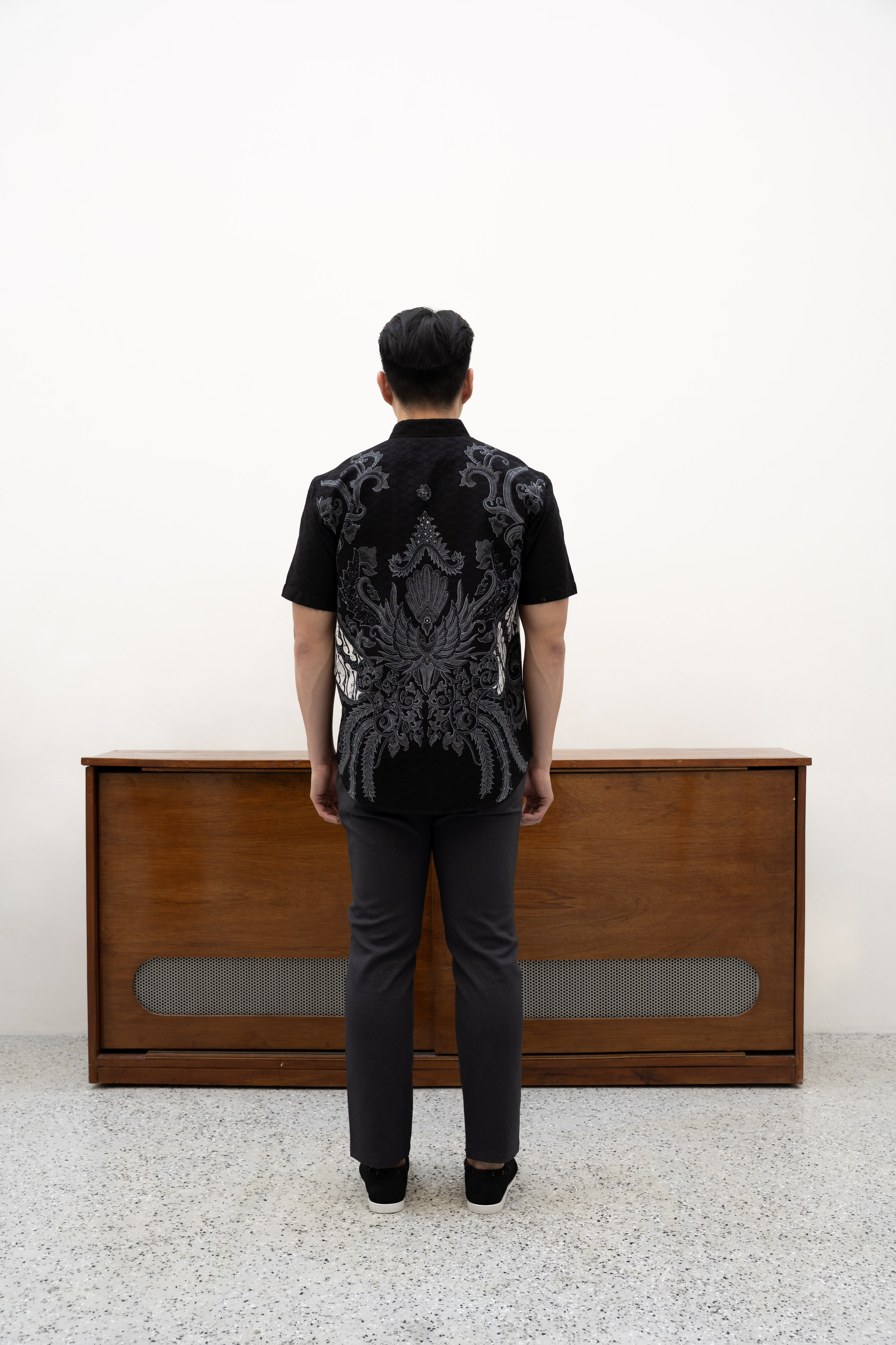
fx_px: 1321
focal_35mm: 35
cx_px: 448
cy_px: 672
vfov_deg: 53.9
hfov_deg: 37.5
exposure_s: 1/160
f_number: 5
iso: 160
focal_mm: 35.4
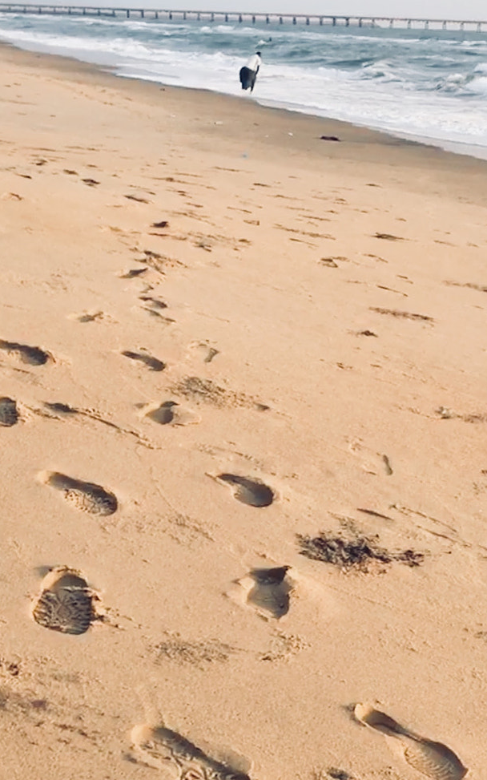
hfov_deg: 24.0
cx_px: 267
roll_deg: -0.3
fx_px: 1147
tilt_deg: -19.9
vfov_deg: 37.1
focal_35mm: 54
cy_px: 525
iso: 25
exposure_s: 1/243
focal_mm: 3.3
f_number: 2.4
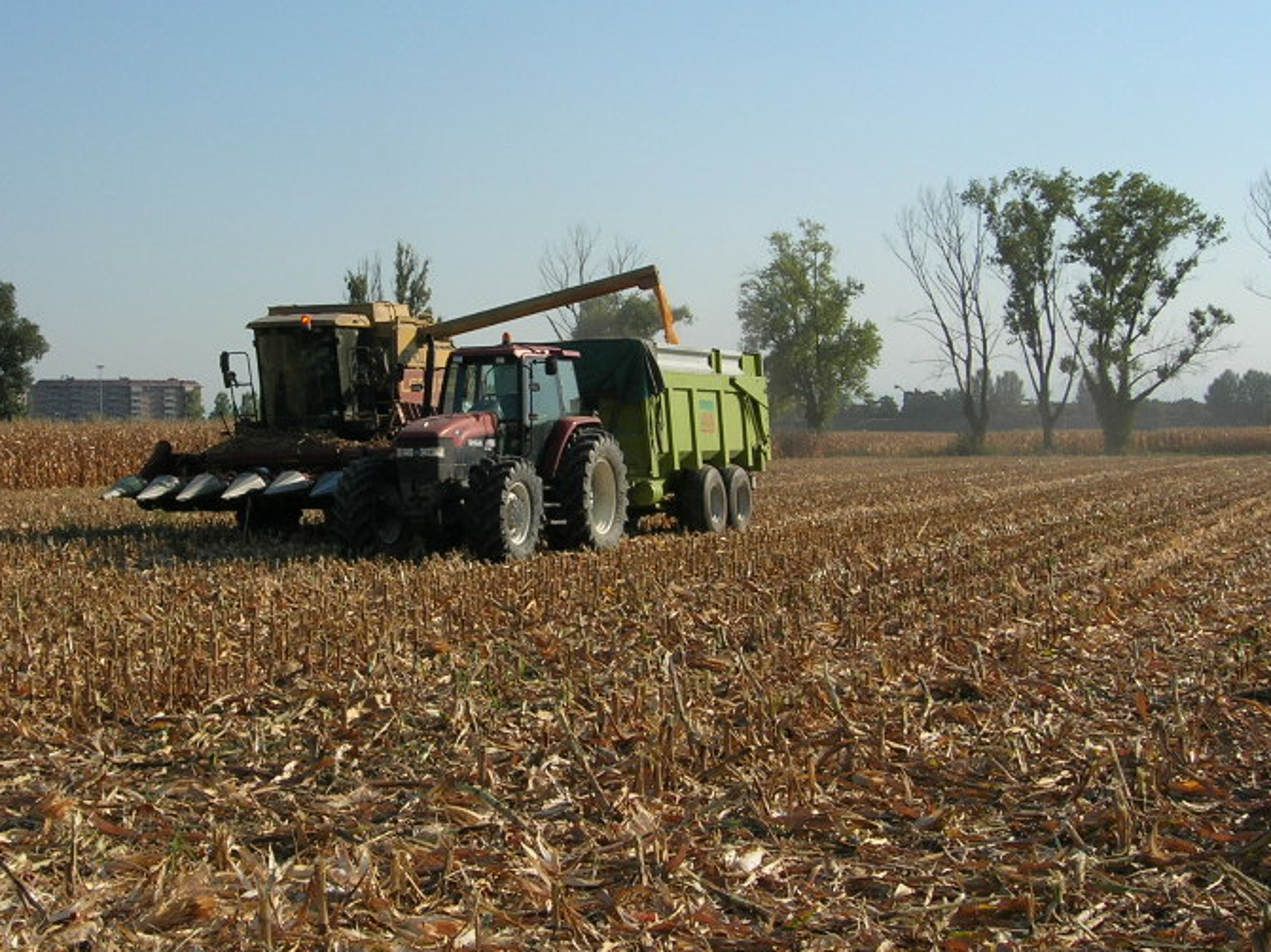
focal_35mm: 58
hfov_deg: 33.1
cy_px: 433
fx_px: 2129
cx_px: 498
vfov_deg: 25.2
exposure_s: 1/714
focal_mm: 7.8
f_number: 4.8
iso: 64
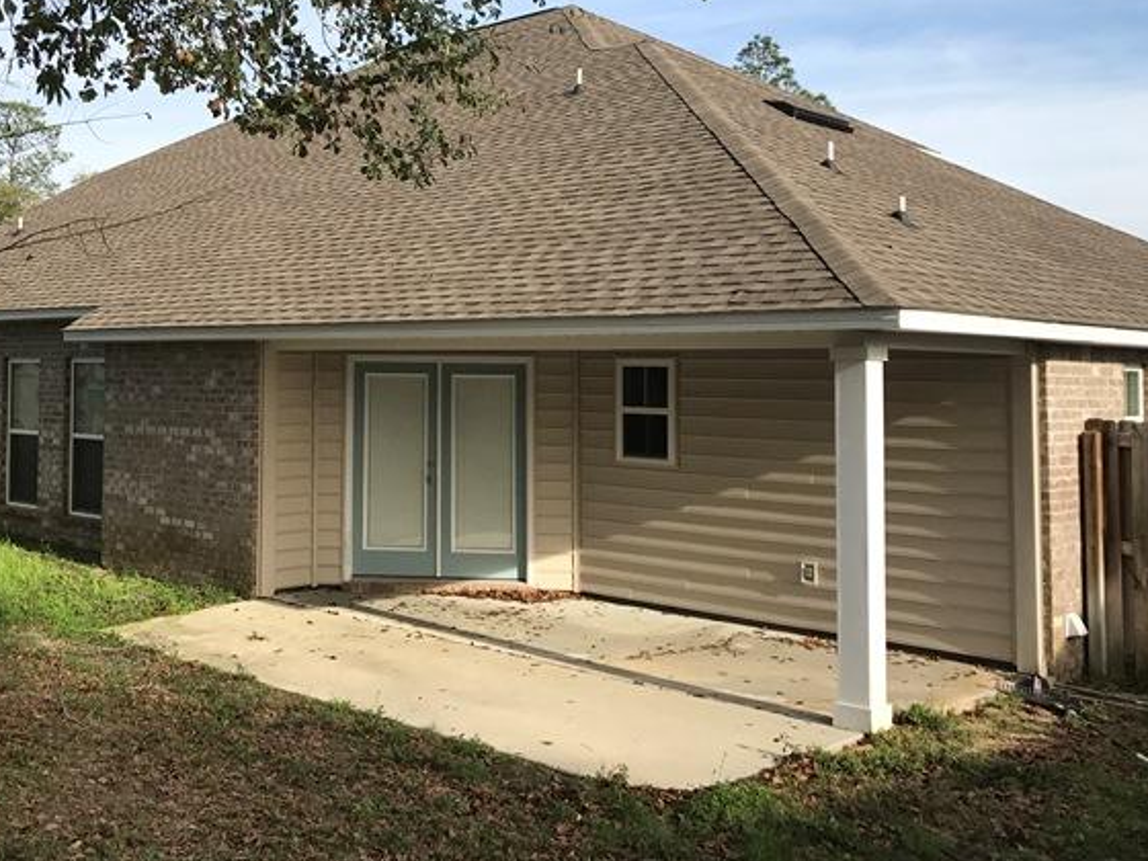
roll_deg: -0.9
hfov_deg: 46.0
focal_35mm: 40
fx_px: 1327
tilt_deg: +3.5
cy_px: 328
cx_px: 367
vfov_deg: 35.8
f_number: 1.8
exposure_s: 1/1451
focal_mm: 3.99
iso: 20
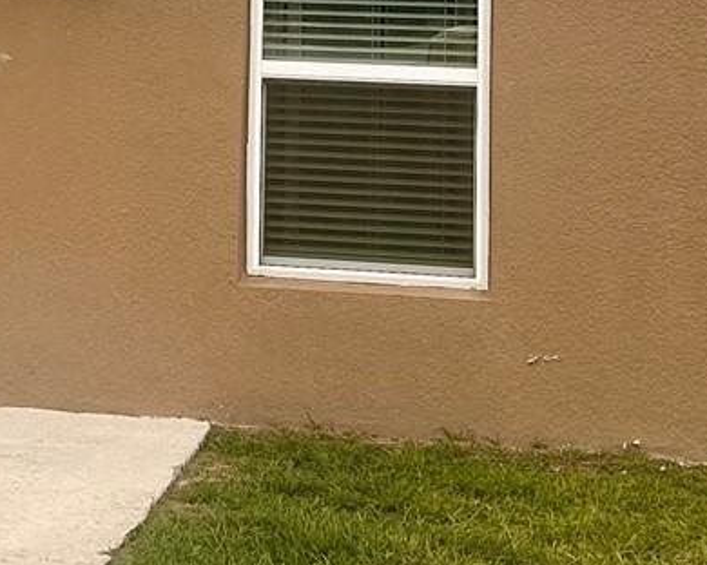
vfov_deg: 14.3
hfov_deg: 18.2
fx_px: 2176
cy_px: -114
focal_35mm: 104
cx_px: 96
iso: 50
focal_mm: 5.7
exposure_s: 1/940
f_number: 1.5
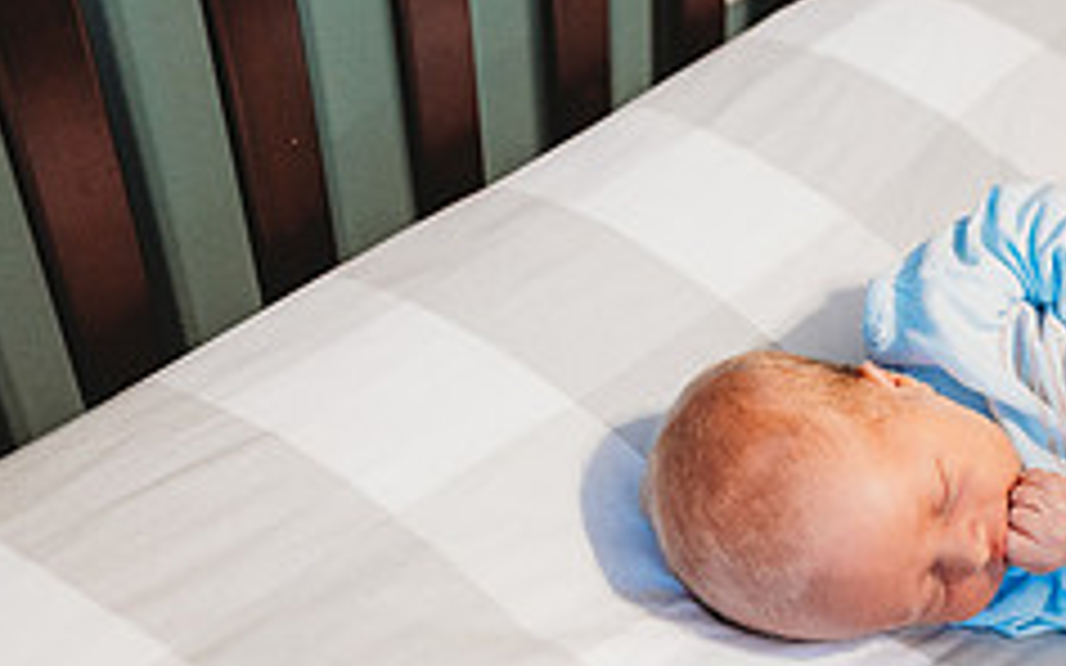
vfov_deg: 21.5
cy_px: 466
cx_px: 1044
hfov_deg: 31.7
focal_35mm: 60
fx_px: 1743
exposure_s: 1/160
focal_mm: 24
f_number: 2.2
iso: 1250
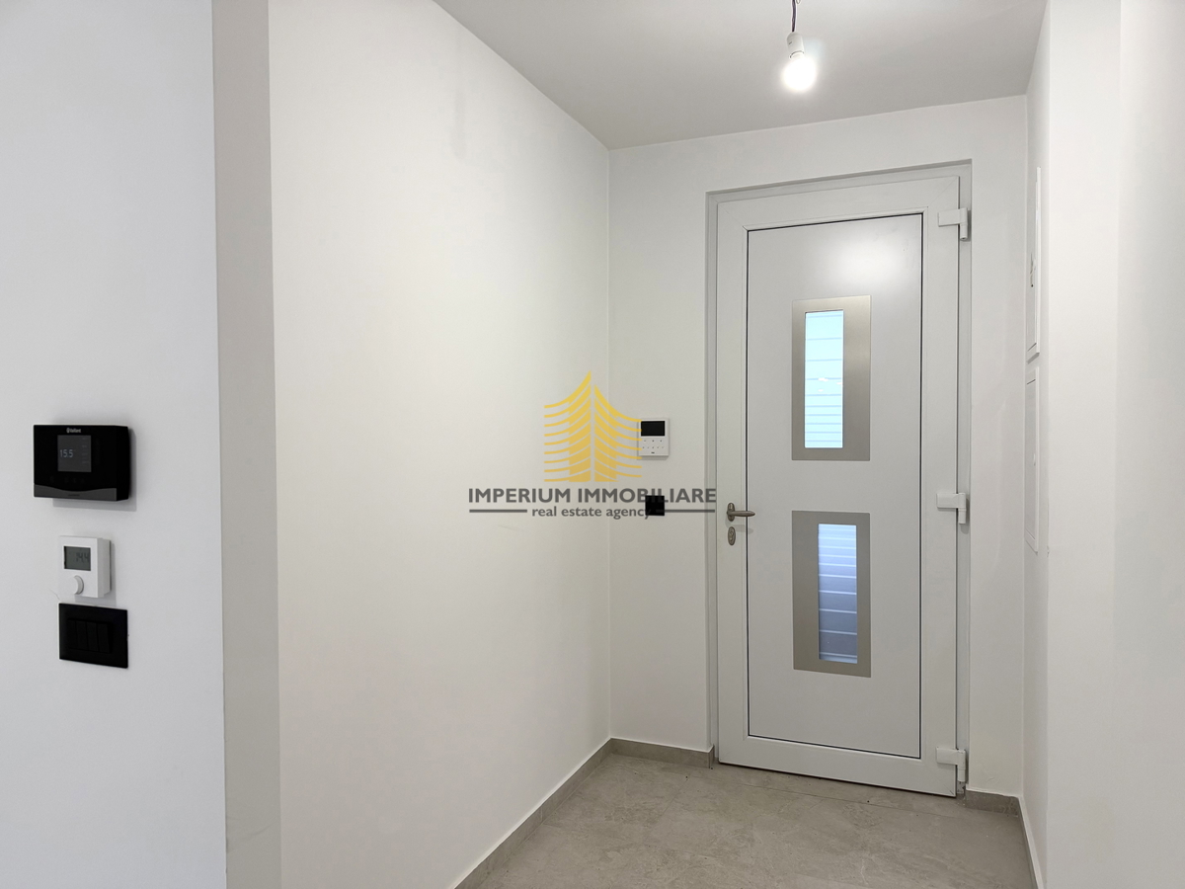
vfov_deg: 56.8
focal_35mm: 24
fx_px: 822
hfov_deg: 71.6
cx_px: 592
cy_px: 444
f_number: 1.78
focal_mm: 6.76
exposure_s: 1/100
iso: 100
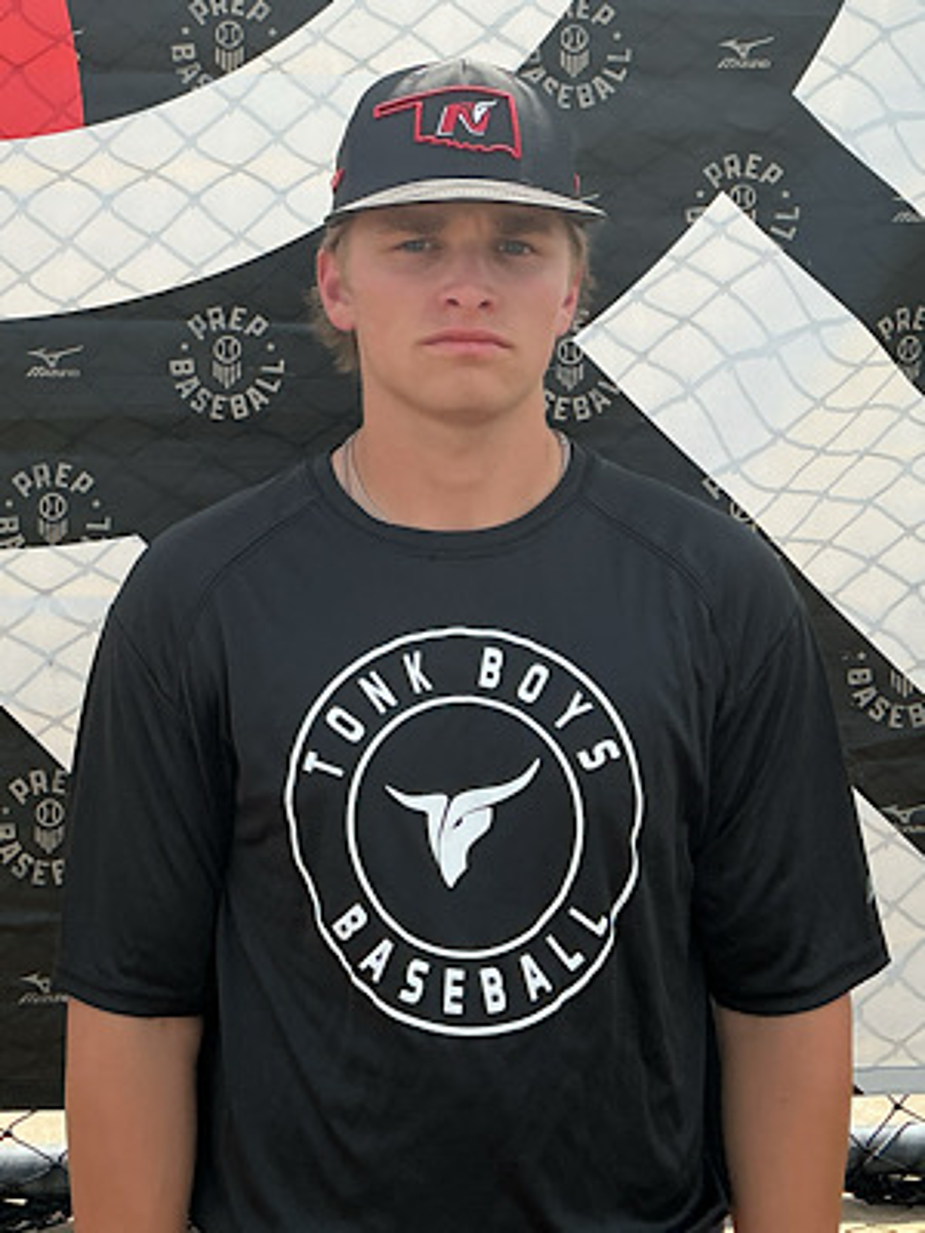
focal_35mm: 29
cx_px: 462
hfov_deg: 48.2
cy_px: 616
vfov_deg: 61.7
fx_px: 1033
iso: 25
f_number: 1.8
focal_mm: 3
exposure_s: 1/1342
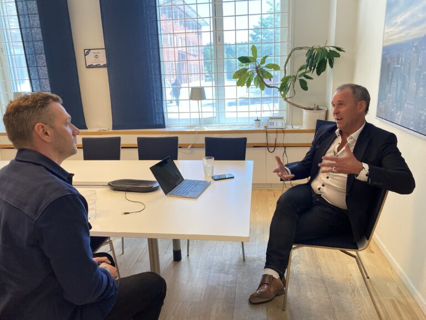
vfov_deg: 53.1
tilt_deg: -14.6
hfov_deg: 67.3
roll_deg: +2.3
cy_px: 160
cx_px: 213
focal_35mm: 26
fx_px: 320
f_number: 1.8
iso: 80
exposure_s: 1/50
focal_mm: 4.25
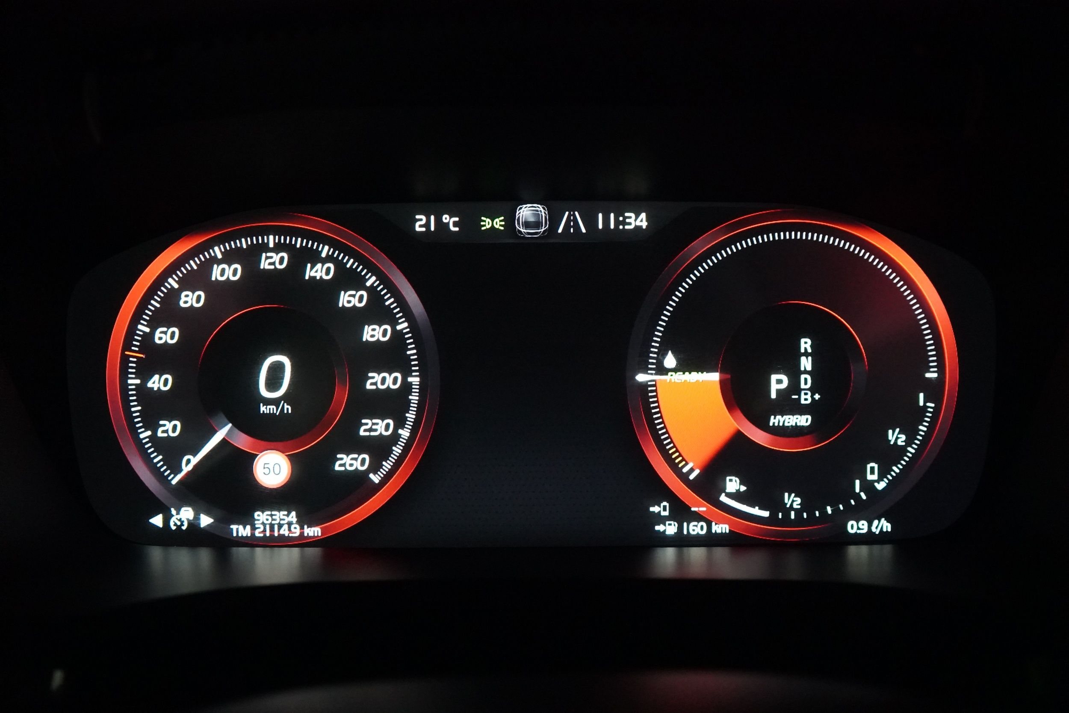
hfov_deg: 46.4
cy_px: 356
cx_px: 534
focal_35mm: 42
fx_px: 1247
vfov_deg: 31.9
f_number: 3.5
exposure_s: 1/50
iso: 12800
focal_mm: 28
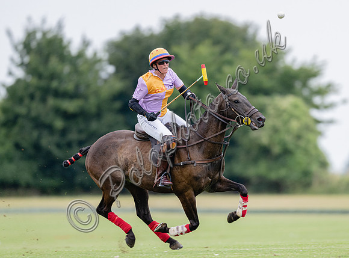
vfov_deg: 2.0
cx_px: 183
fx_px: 7506
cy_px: 174
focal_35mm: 748
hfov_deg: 2.7
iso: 800
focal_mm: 500
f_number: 4
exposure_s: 1/640
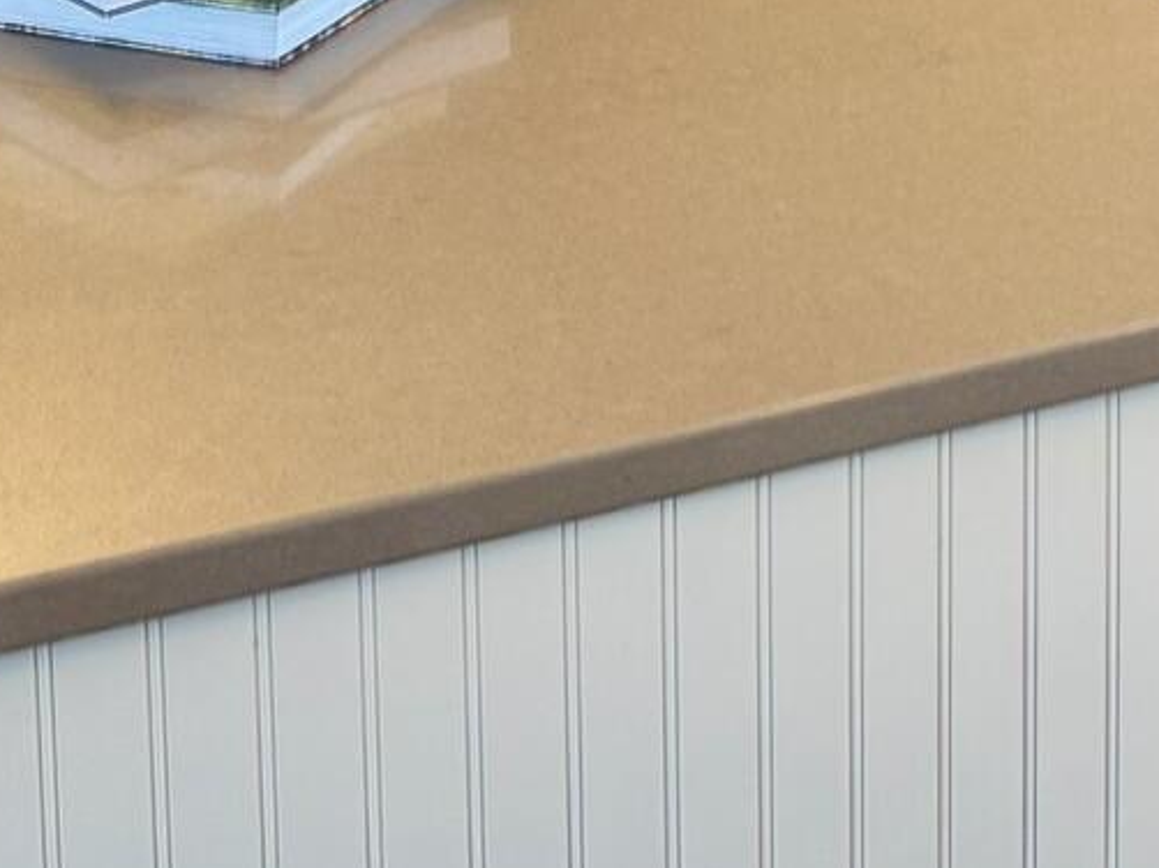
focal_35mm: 98
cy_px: -836
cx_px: 1000
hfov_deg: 19.7
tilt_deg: -6.2
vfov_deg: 13.2
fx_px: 3280
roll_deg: +0.6
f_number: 1.78
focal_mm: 6.76
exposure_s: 1/60
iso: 125
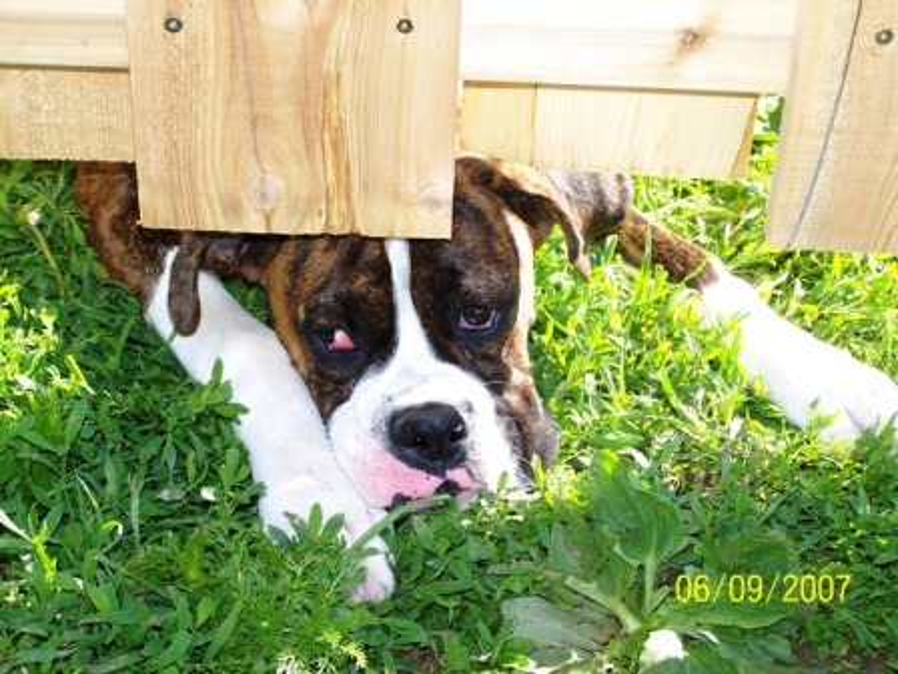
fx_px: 1946
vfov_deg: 19.6
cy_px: 337
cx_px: 449
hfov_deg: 26.0
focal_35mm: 75
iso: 80
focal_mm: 12.4
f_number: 3.2
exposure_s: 1/200
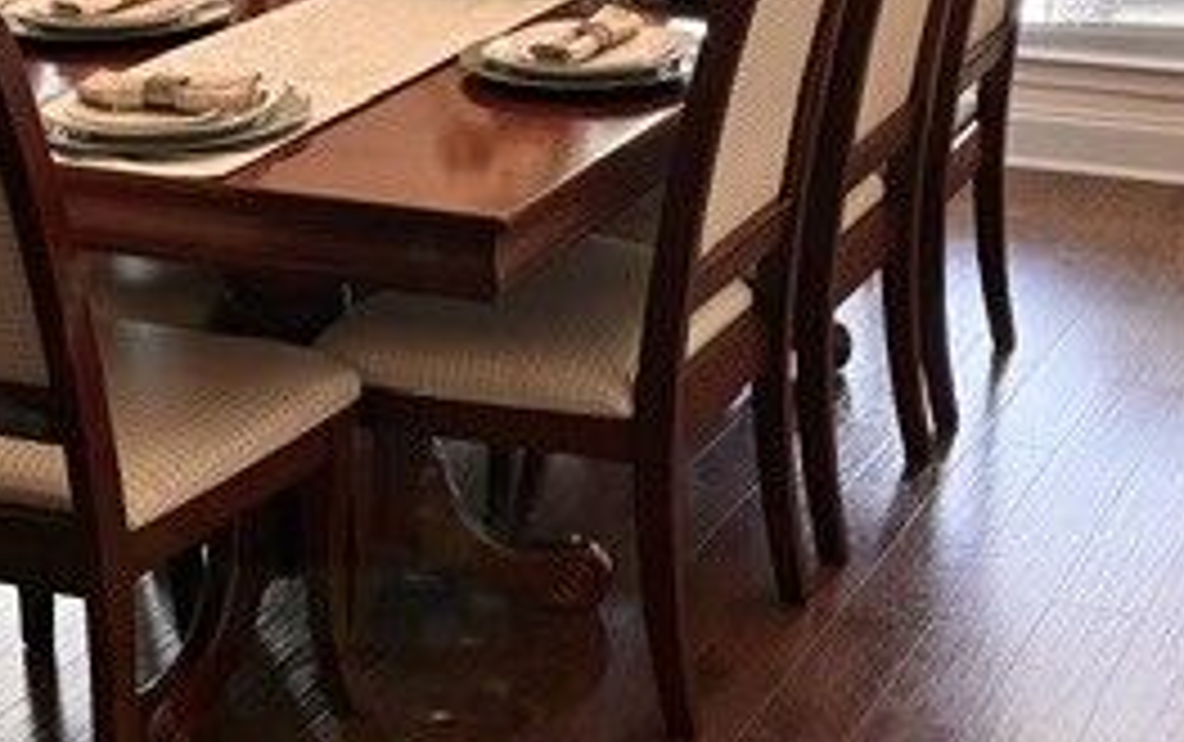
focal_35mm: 67
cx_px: 621
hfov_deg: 30.6
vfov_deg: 18.8
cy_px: -45
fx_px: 2164
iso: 125
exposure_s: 1/120
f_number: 1.6
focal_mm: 5.96
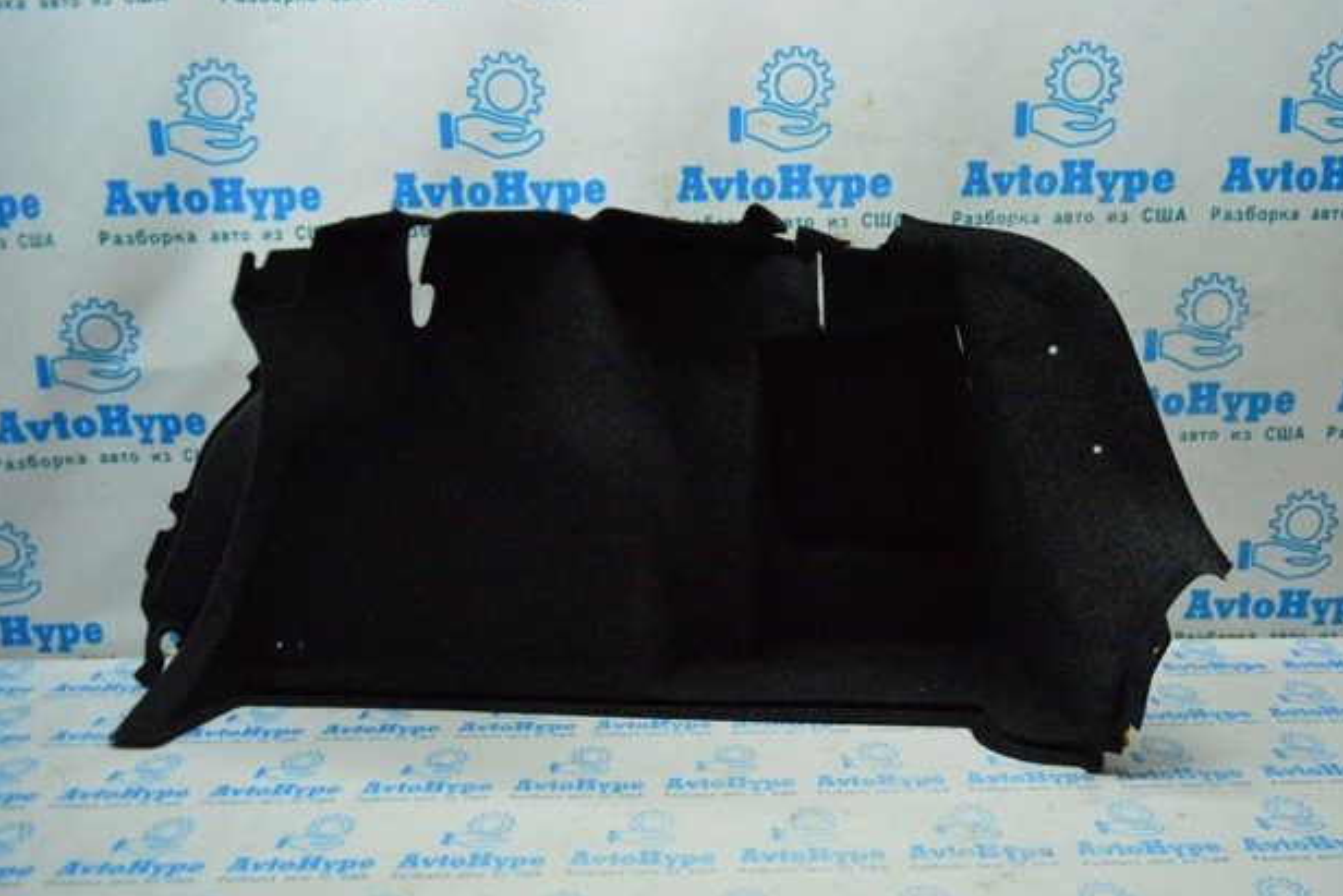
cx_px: 693
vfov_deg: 46.4
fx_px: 1045
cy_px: 457
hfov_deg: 65.4
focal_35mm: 28
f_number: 4
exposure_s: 1/1000
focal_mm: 18
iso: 6400
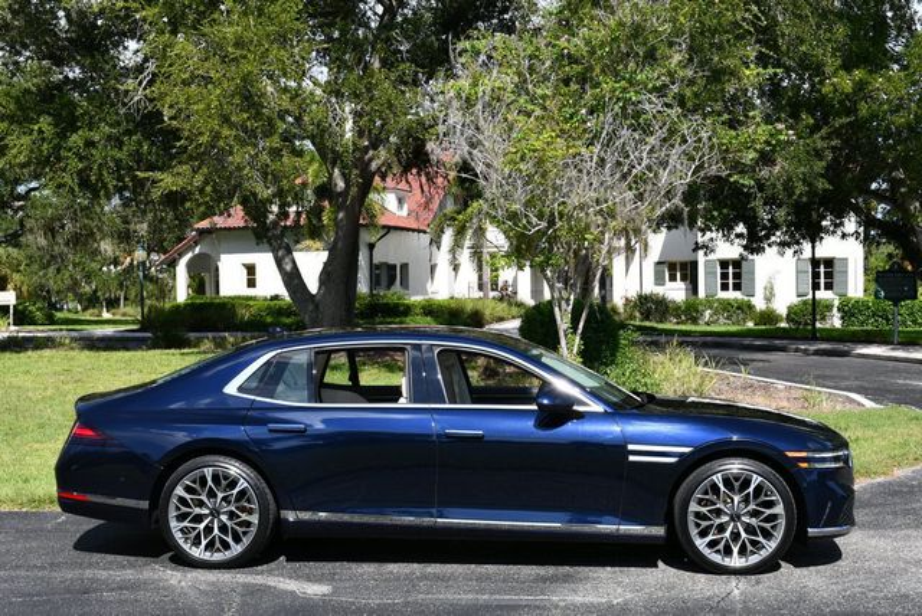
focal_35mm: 48
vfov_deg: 28.1
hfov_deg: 41.1
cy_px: 308
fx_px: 1230
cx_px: 461
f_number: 8
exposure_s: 1/250
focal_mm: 24
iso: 110
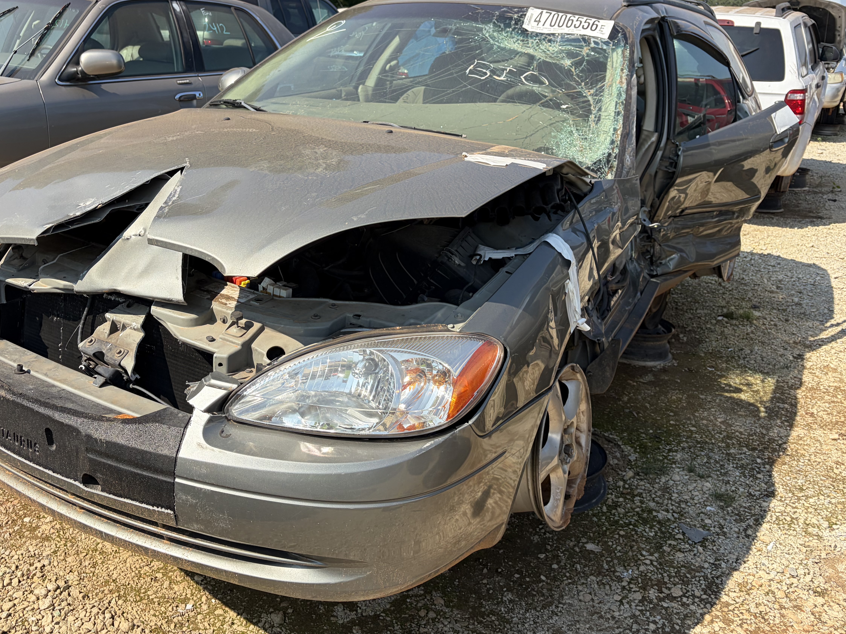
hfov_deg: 55.1
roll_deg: -3.7
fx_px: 807
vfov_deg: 42.7
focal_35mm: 33
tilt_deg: -12.9
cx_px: 363
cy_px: 248
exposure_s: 1/3125
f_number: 1.6
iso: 64
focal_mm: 5.96
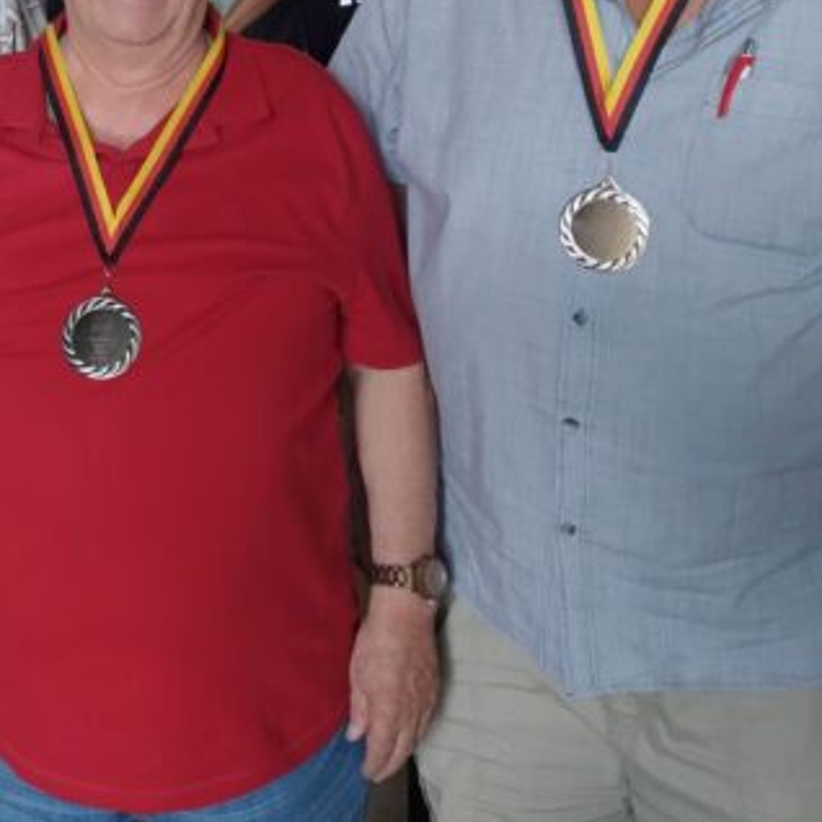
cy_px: 146
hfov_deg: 32.5
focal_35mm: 50
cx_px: 101
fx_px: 1343
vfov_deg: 32.9
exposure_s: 1/33.3
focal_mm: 4.71
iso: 1431
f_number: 1.7
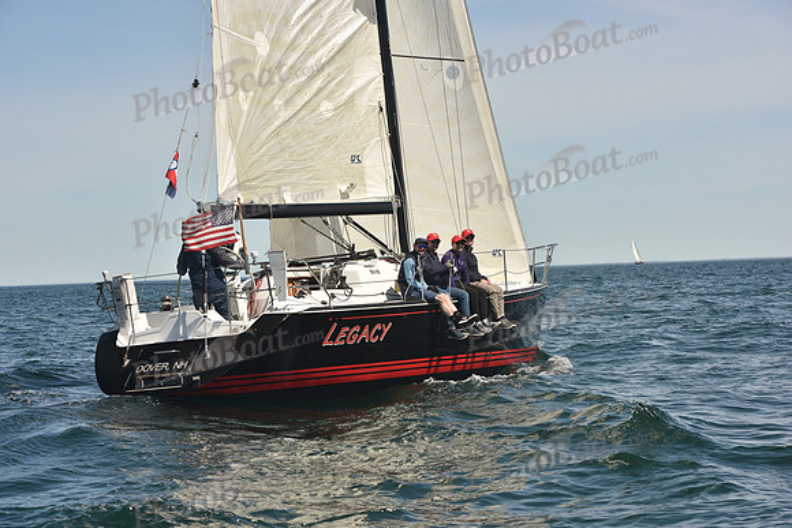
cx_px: 396
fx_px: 1870
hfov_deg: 23.9
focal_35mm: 85
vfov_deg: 16.1
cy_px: 264
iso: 250
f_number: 7.1
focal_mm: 85
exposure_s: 1/640
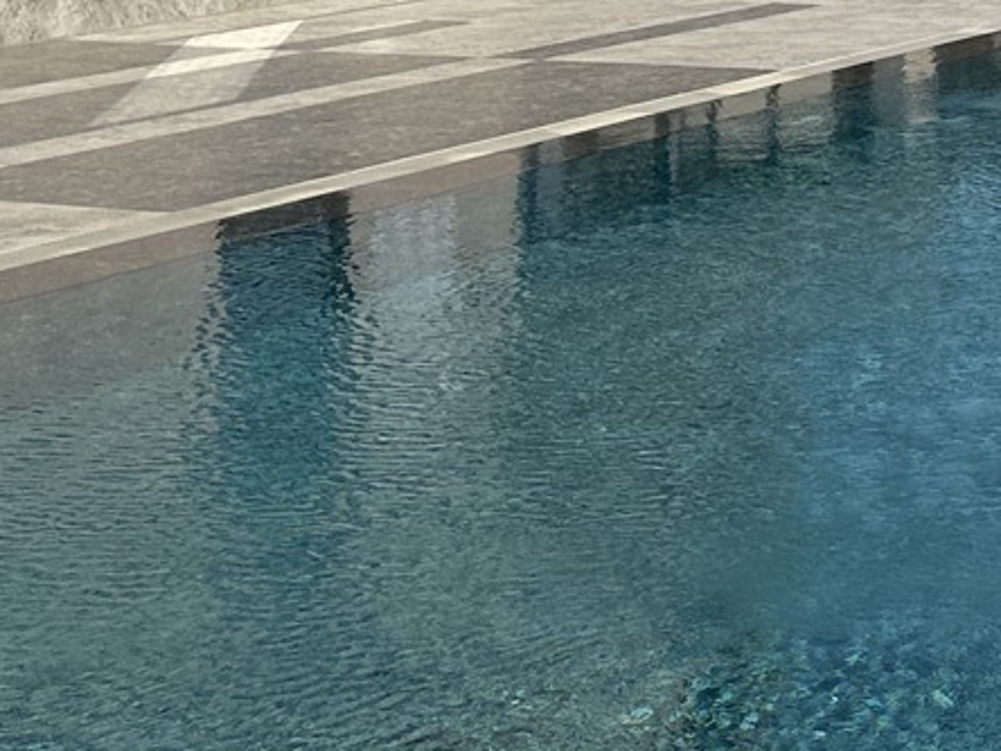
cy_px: -316
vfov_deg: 13.1
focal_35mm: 108
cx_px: 1346
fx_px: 3123
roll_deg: +0.7
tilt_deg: -0.2
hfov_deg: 17.0
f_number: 1.78
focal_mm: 6.86
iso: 80
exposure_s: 1/8929
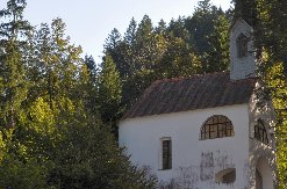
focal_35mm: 125
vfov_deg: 10.9
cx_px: 216
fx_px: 993
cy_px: 61
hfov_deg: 16.4
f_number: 8
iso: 400
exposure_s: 1/250
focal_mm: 46
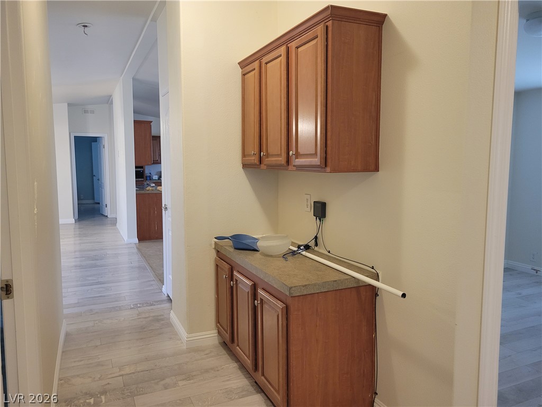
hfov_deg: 67.3
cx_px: 271
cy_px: 204
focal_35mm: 26
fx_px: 407
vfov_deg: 53.1
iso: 400
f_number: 1.8
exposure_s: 1/40
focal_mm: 5.4
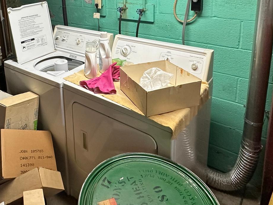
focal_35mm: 31
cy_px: 24
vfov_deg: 42.1
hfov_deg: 56.8
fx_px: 245
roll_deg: +2.9
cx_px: 86
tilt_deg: -12.9
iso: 250
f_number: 2.2
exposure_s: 1/120
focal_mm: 2.22
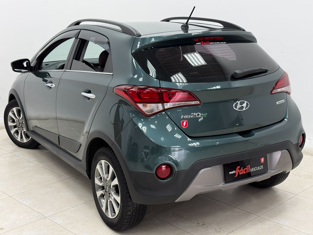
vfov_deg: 30.3
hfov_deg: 39.7
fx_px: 434
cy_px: 118
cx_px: 156
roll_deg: +1.1
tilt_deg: -12.8
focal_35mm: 48
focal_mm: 6.76
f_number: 1.78
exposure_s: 1/120
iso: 200
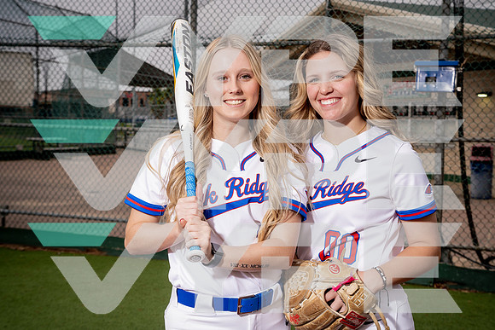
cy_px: 165
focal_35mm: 56
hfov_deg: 35.6
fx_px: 770
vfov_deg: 24.2
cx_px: 248
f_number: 8
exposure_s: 1/250
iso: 100
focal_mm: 56
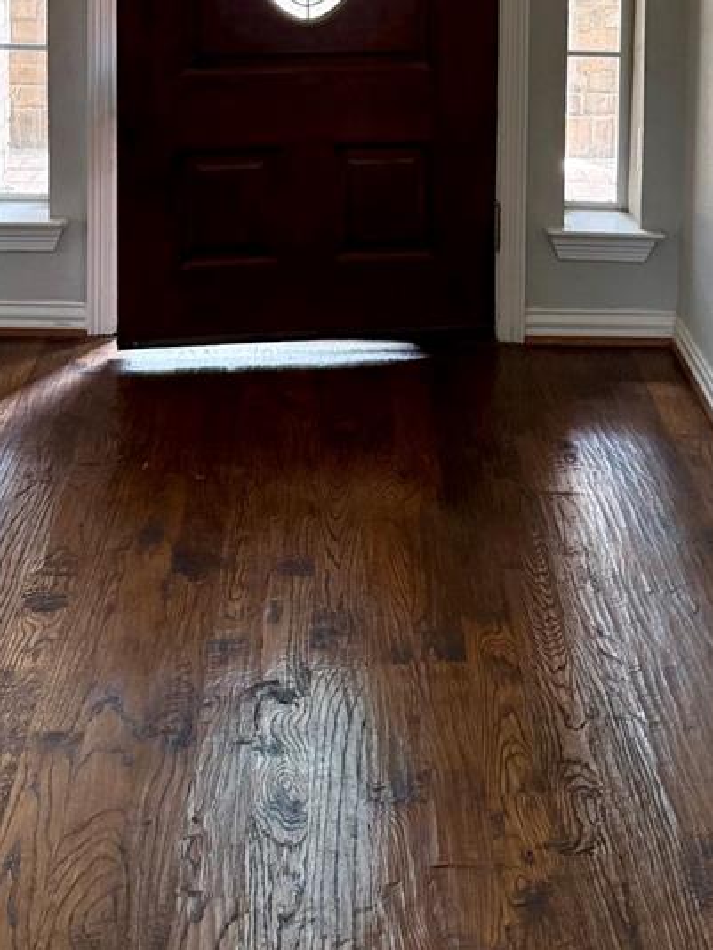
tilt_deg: -6.2
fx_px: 1893
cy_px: -100
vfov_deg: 26.0
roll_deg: -1.2
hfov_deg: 21.3
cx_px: 306
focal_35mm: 69
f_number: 1.78
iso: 250
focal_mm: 6.76
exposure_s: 1/120
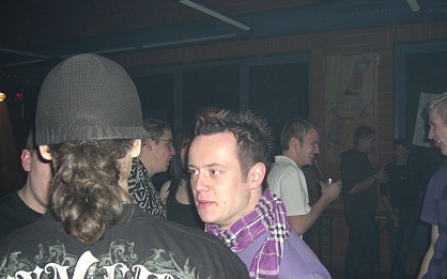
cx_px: 225
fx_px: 499
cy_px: 160
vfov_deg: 31.2
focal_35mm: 41
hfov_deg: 48.2
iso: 200
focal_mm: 7.9
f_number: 2.8
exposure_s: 1/60
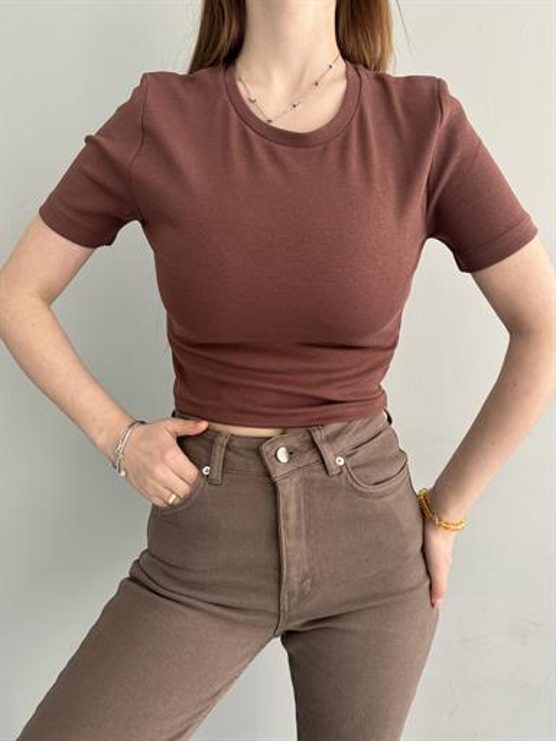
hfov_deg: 56.8
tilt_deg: -4.4
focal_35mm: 24
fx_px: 514
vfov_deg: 71.6
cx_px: 278
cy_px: 370
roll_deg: +0.1
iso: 200
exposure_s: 1/50
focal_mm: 6.86
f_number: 1.78
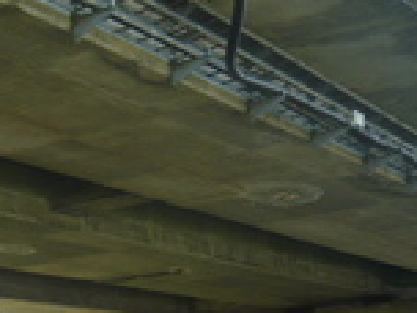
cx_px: -110
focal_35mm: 91
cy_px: 378
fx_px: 1096
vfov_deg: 15.6
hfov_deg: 19.9
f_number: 2.8
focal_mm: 5.5
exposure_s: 1/160
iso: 100
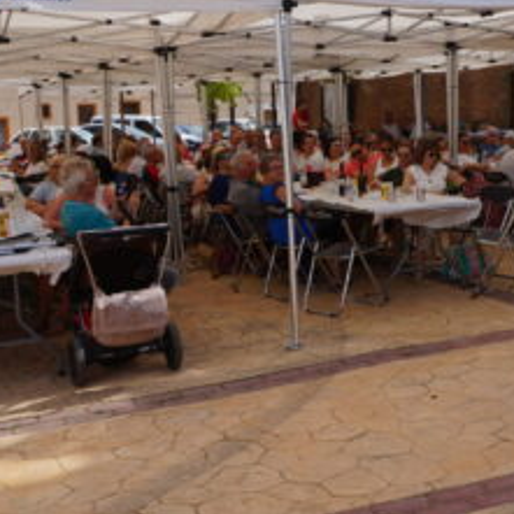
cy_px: 177
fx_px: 874
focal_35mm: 52
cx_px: 394
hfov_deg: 32.1
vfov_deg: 32.5
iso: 100
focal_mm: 20
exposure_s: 1/80
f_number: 14
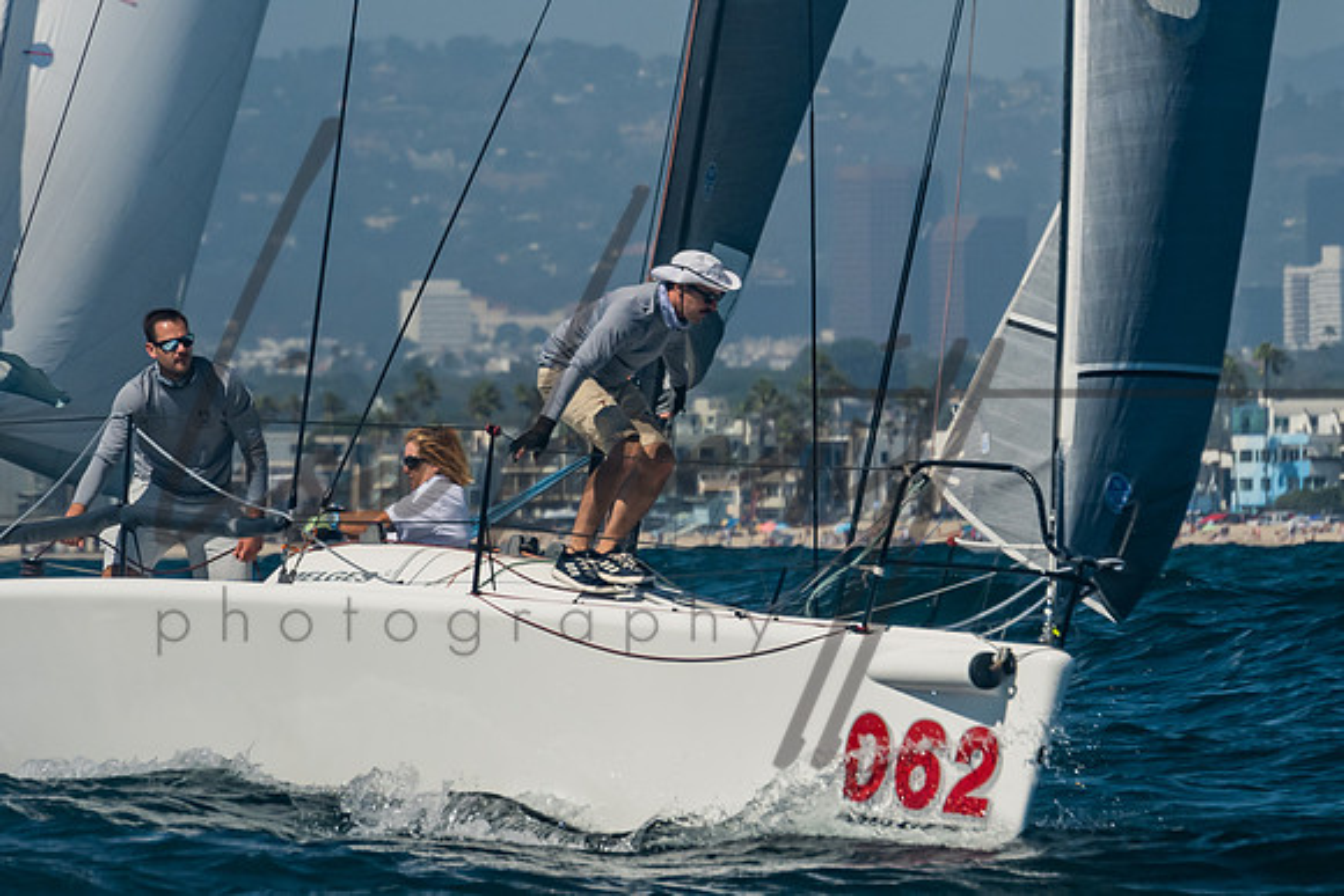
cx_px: 810
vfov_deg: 2.5
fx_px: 20850
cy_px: 247
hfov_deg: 3.7
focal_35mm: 558
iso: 160
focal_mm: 200
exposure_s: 1/1000
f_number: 6.3
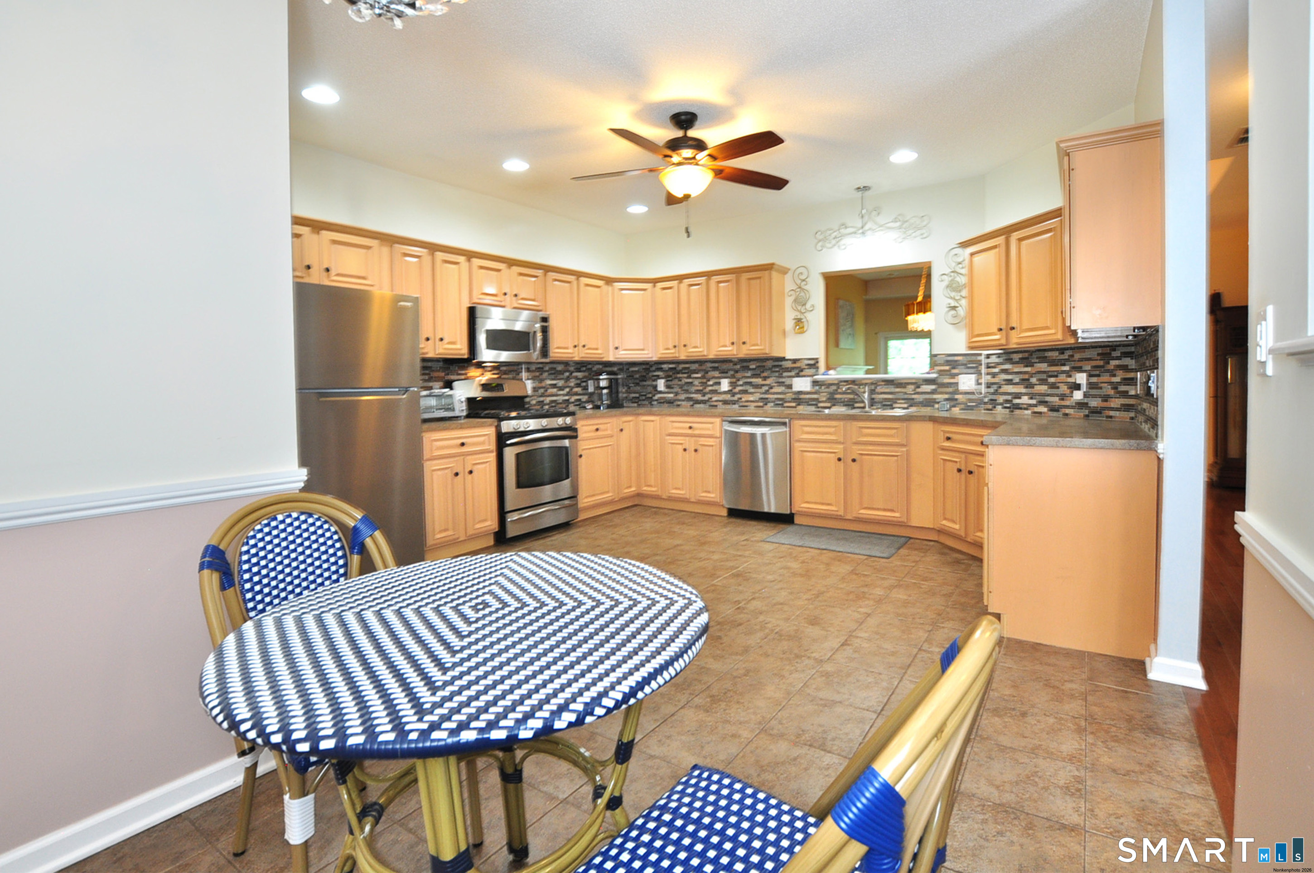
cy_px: 436
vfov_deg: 77.2
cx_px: 657
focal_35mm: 15
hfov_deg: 100.5
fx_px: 547
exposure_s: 1/15
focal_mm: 10
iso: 500
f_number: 5
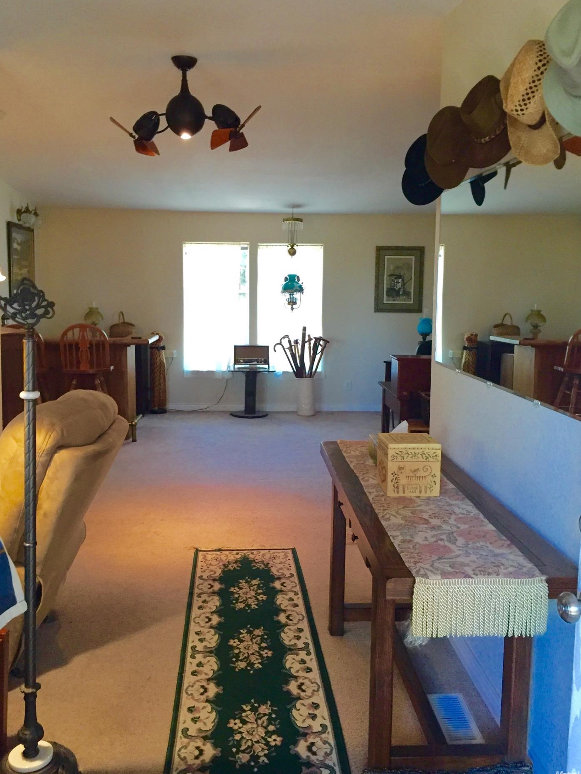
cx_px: 286
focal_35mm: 31
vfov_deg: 58.3
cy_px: 366
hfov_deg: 45.4
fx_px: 694
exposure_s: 1/30
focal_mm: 4.15
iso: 160
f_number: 2.2
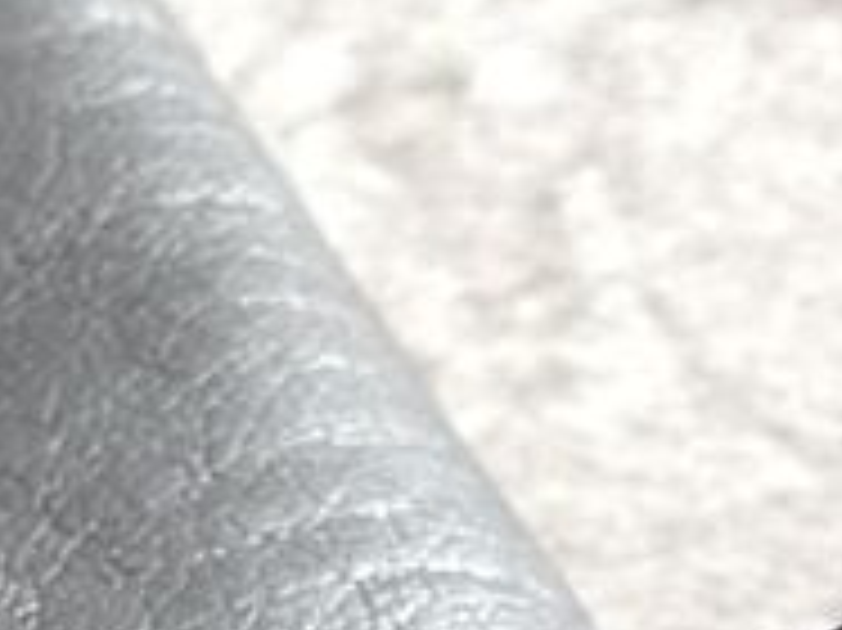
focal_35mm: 187
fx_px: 4546
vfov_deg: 7.6
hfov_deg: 10.6
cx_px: 518
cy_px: 1262
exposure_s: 1/120
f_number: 2.4
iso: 100
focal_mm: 4.28
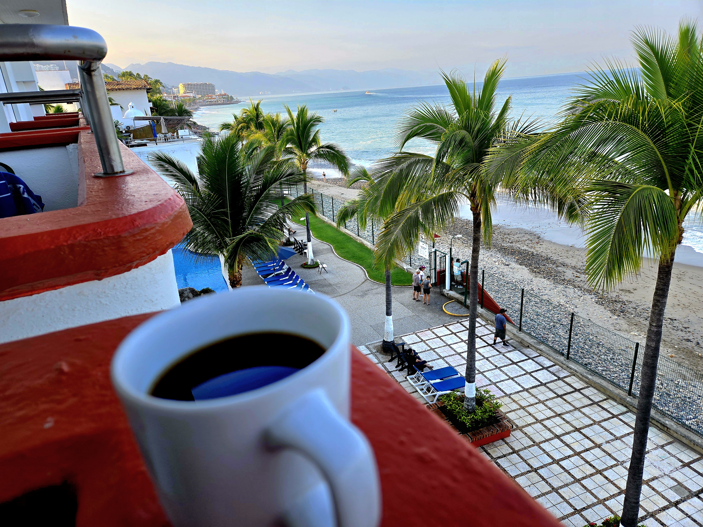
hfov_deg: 73.9
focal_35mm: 23
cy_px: 264
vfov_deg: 58.9
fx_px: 467
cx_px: 352
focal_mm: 5.4
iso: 25
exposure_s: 1/556
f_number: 1.8
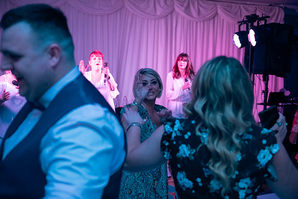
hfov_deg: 43.6
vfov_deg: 29.9
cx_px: 149
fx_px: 373
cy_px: 100
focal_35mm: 45
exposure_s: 1/160
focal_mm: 45
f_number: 3.5
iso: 800
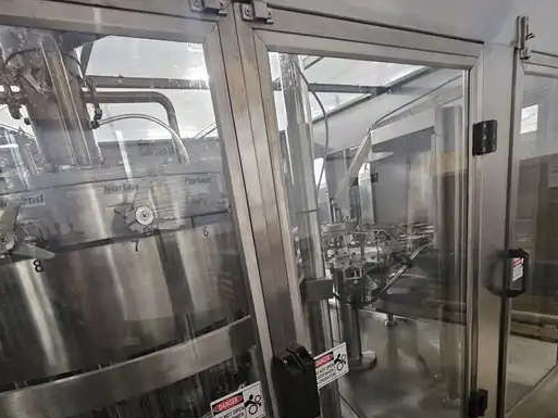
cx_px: 253
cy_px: 305
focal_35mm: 19
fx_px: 306
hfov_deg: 84.4
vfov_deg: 65.2
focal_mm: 2.2
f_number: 2.2
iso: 1000
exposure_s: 1/24
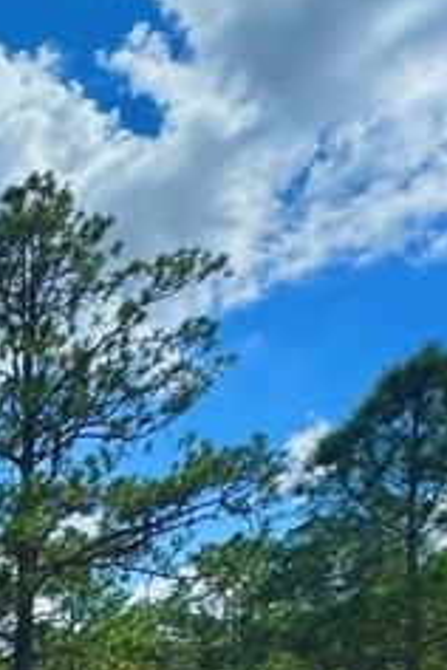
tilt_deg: -2.6
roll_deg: -0.9
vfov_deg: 27.6
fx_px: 1173
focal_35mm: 63
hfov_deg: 13.7
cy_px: 823
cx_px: -682
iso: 50
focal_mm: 2.22
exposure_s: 1/1536
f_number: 2.2
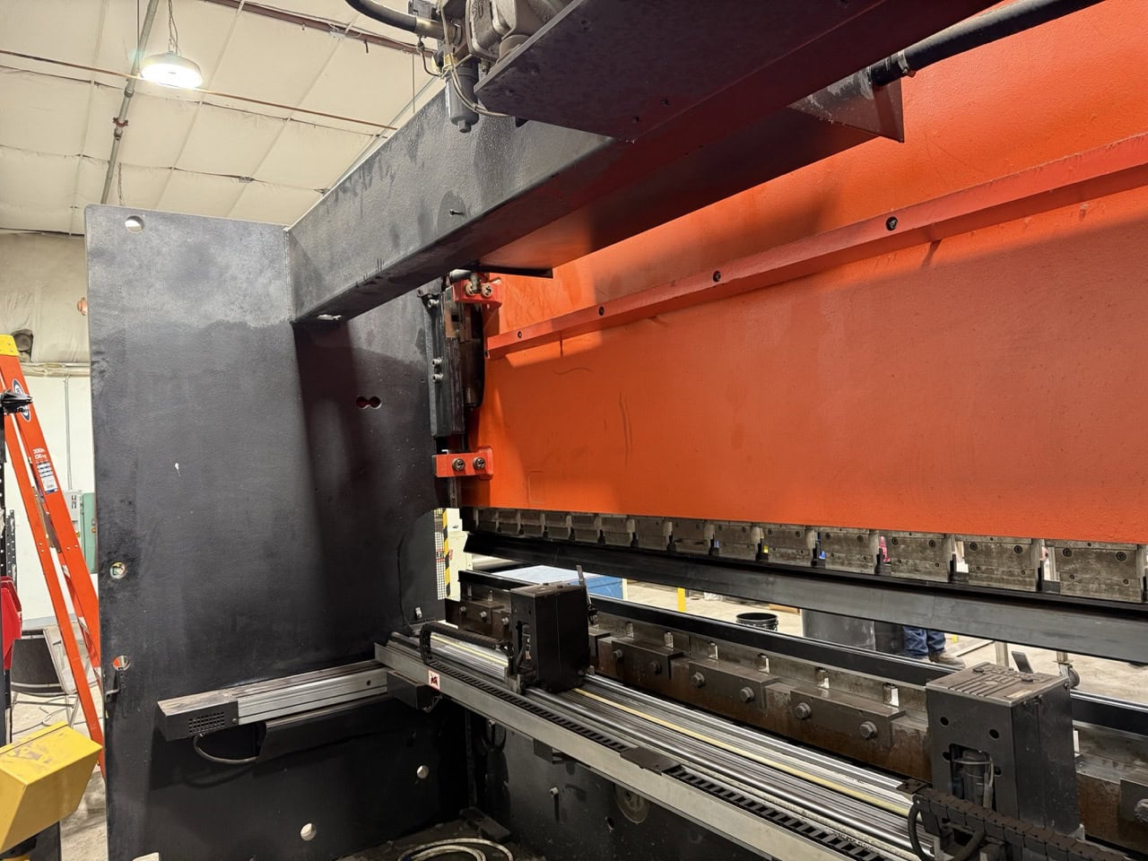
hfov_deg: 71.6
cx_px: 574
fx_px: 796
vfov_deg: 56.8
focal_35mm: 24
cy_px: 430
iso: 250
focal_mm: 6.8
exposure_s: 1/60
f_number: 1.8
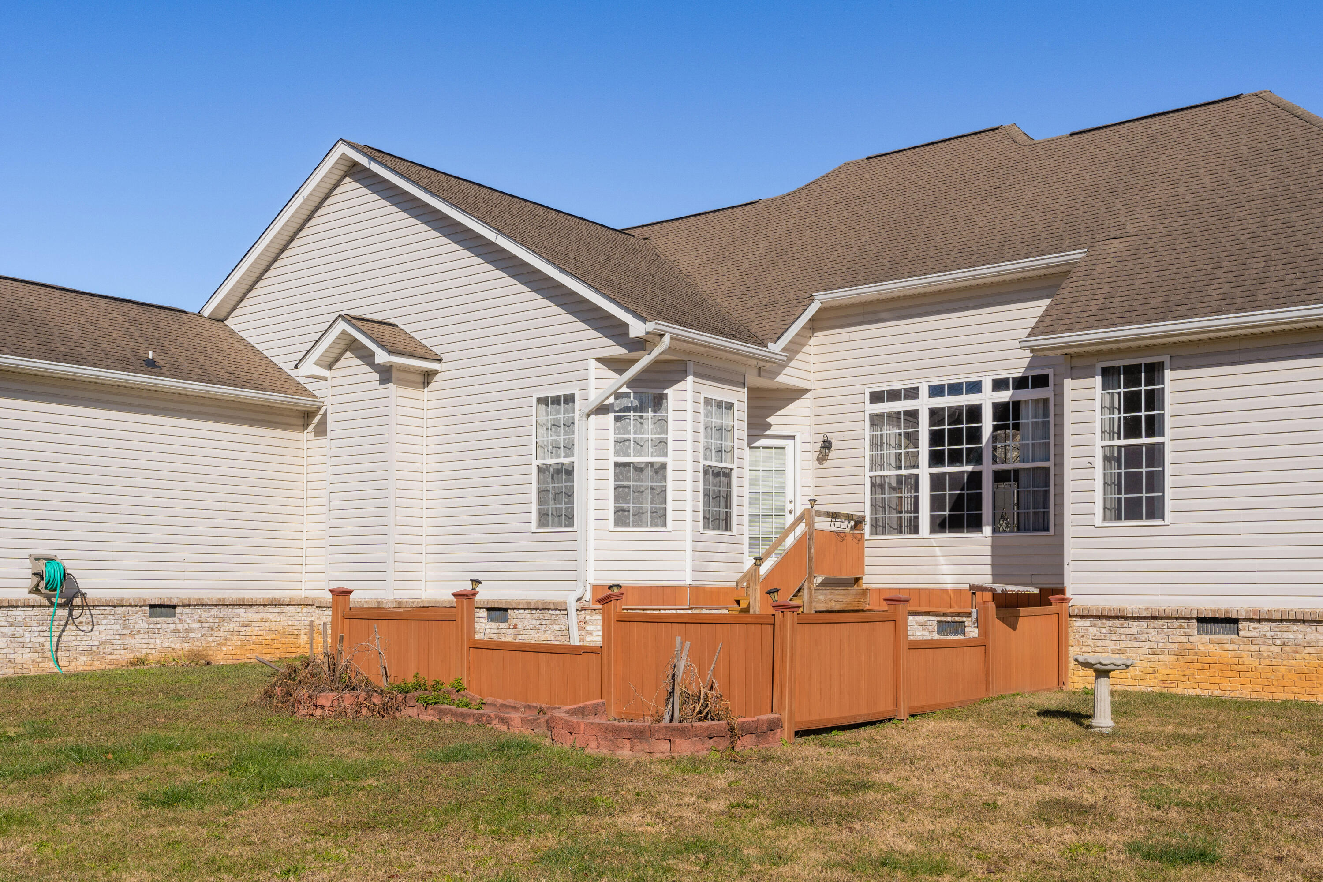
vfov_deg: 37.9
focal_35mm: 35
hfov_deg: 54.4
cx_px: 662
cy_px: 441
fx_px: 1286
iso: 320
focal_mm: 35
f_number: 7.1
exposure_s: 1/1600
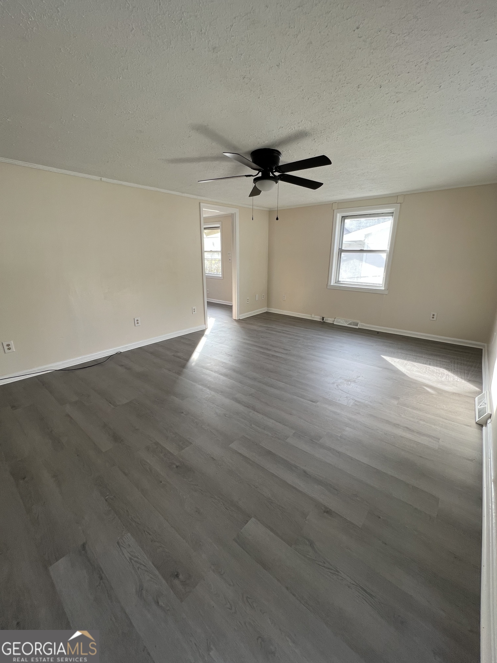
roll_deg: -0.1
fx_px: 249
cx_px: 248
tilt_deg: -17.3
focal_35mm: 13
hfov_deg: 89.9
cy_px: 332
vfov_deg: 106.2
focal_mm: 1.57
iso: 50
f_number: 1.8
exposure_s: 1/99
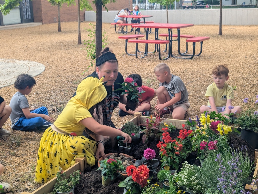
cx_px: 129
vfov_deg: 30.3
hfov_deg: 39.6
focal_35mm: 48
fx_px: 358
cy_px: 97
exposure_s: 1/593
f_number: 1.85
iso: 41
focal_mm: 6.81
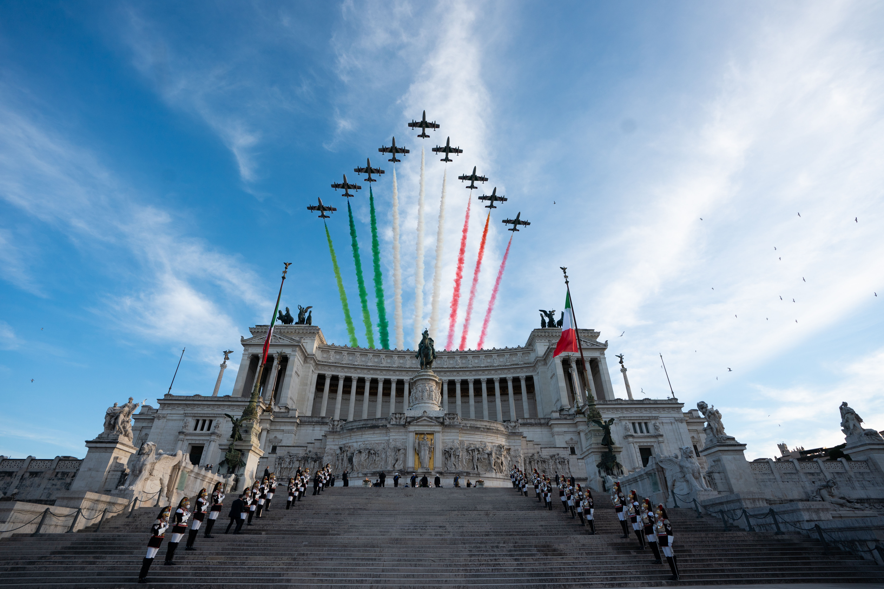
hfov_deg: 96.7
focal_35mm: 16
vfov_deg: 73.7
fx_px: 393
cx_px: 442
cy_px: 294
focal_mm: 16
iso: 125
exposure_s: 1/500
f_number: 5
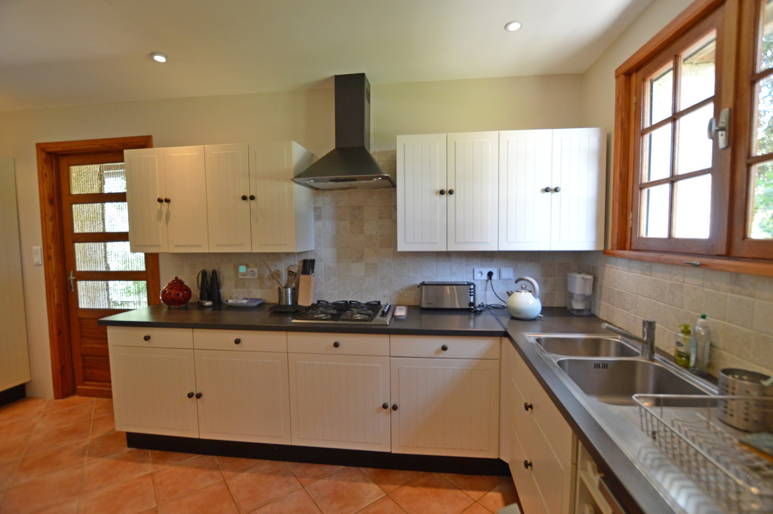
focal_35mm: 15
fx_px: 322
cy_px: 257
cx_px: 386
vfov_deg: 77.2
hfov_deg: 100.4
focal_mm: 10
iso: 560
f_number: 3.5
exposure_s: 1/60
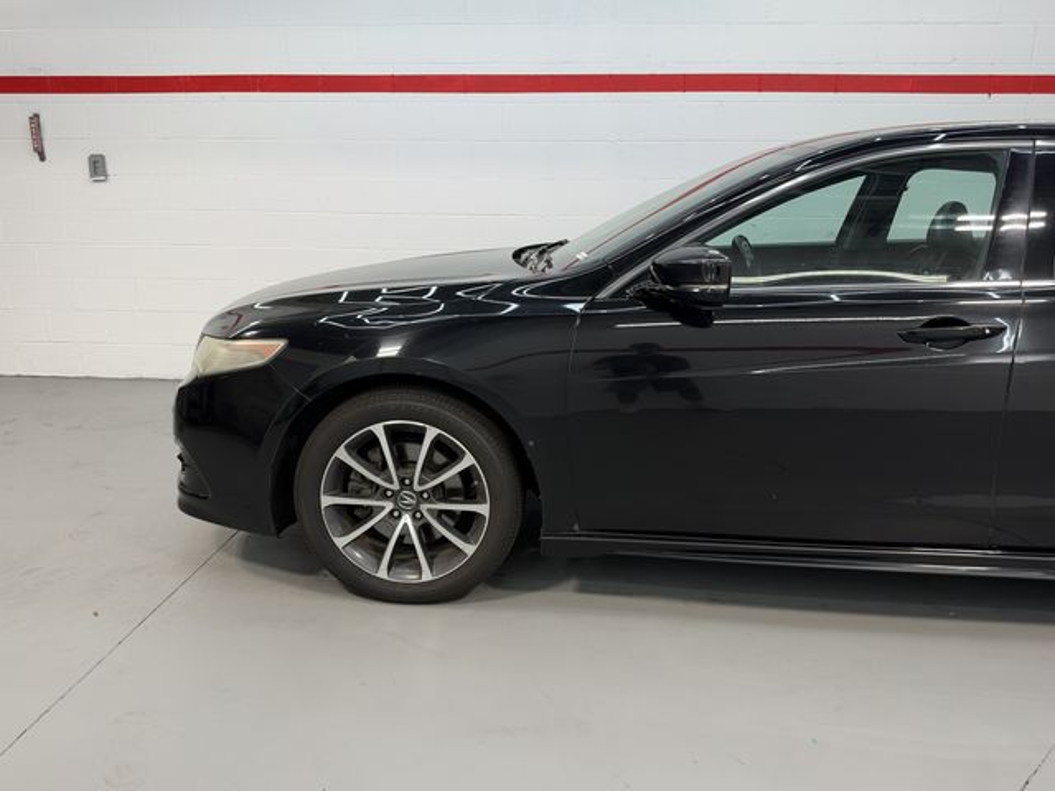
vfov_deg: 51.4
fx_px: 823
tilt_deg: -14.6
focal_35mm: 27
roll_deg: -1.9
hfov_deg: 65.3
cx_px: 528
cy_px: 396
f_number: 1.8
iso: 50
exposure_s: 1/158
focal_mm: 6.93
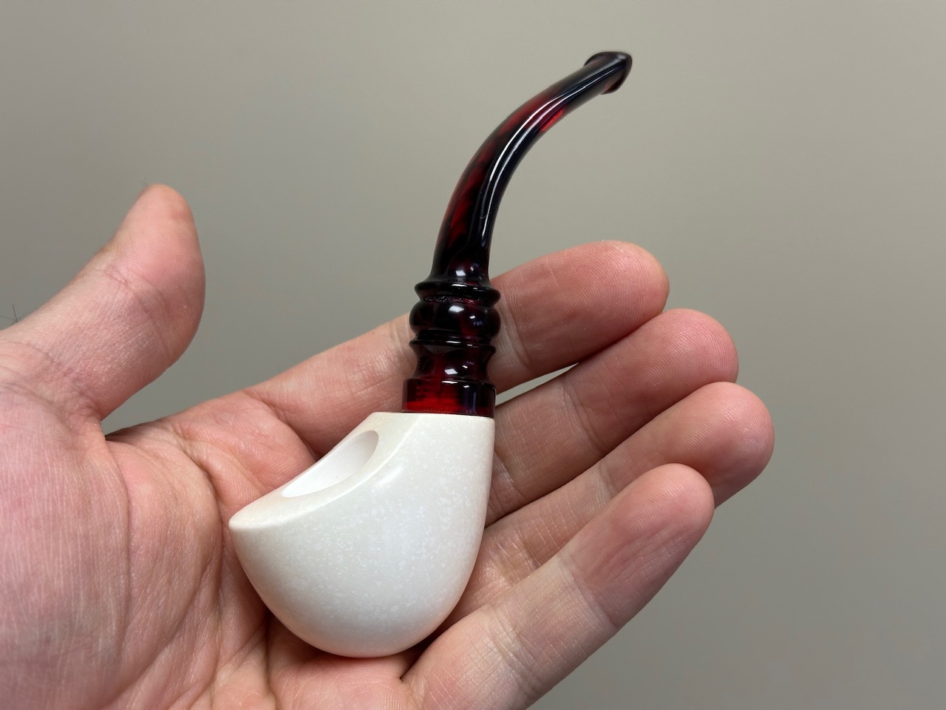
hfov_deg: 39.7
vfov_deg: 30.3
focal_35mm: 48
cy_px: 355
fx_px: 1312
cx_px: 473
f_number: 1.78
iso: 80
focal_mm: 6.86
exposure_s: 1/121
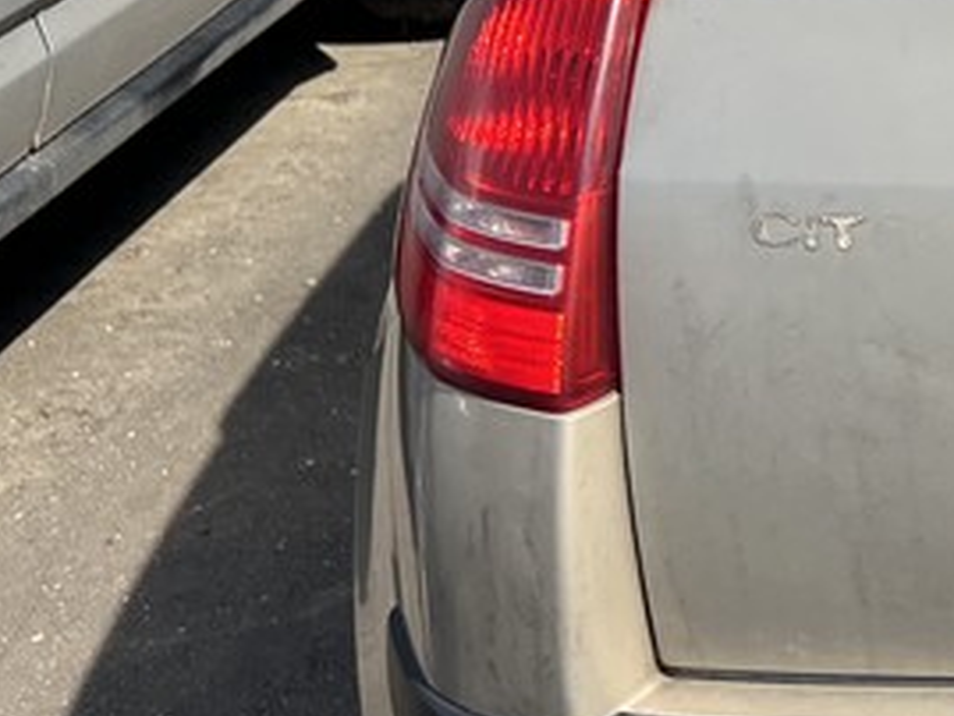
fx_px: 2730
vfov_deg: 14.9
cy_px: 230
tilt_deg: -20.7
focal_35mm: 99
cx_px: 1628
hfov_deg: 16.9
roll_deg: -0.7
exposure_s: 1/3356
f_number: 1.5
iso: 50
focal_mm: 5.7
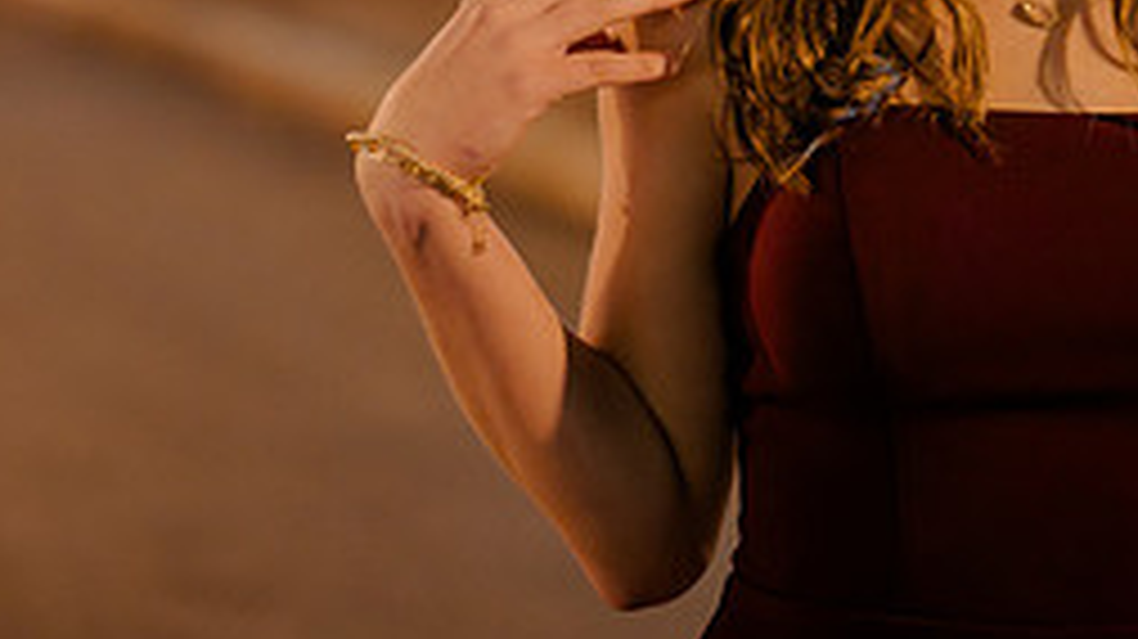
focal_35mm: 120
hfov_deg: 17.8
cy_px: -160
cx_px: 823
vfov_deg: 9.9
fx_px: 3619
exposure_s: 1/200
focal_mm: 50
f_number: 1.4
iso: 2500
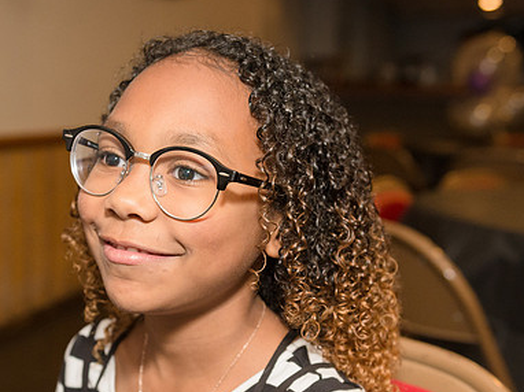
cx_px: 193
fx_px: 968
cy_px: 269
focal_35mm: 64
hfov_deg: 30.1
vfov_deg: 22.8
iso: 2000
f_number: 3.5
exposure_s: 1/400
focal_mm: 34
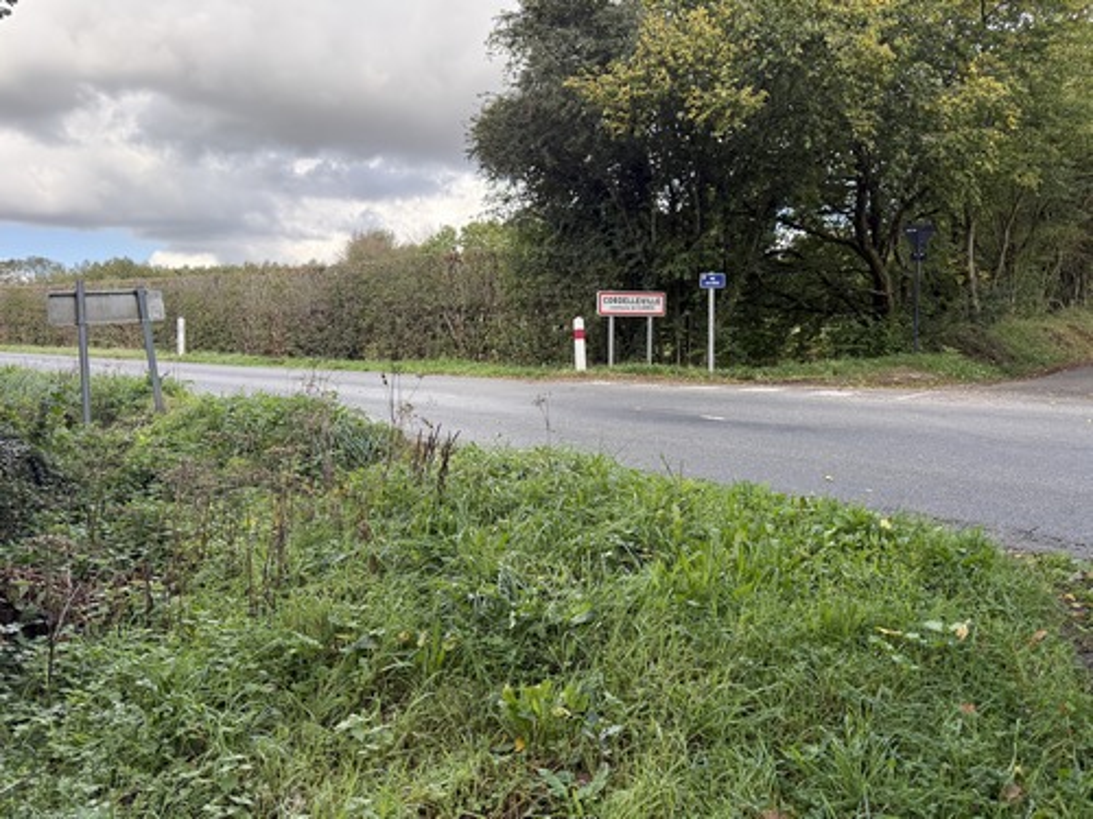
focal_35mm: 24
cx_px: 546
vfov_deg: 56.8
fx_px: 758
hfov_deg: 71.6
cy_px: 410
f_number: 1.78
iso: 100
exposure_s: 1/868
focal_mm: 6.76
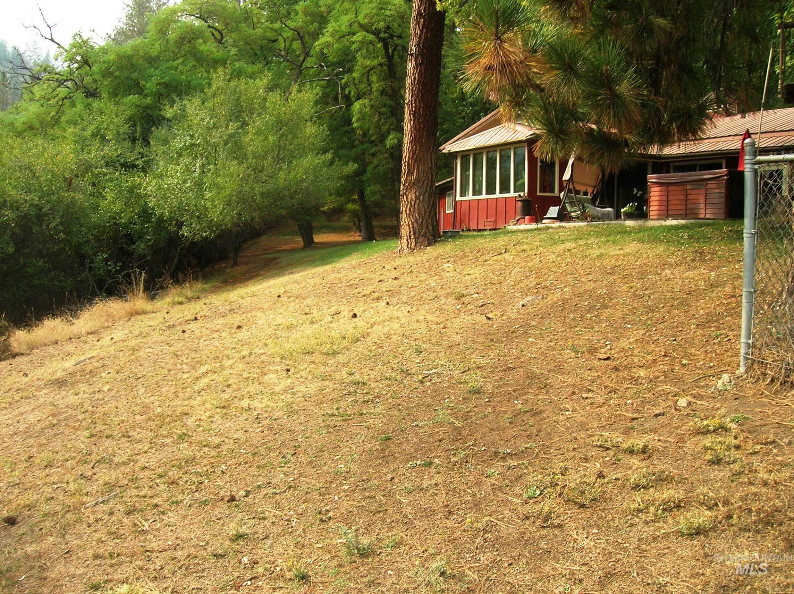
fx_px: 779
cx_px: 397
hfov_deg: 54.0
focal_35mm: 34
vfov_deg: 41.7
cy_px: 297
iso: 50
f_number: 4.9
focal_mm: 5.7
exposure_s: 1/112
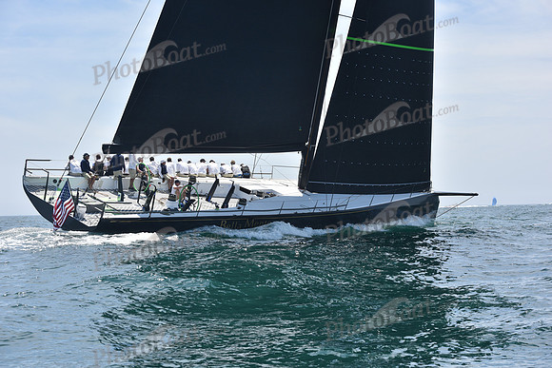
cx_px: 276
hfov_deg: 28.8
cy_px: 184
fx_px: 1074
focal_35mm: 70
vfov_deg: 19.5
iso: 250
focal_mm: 70
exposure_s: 1/800
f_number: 8
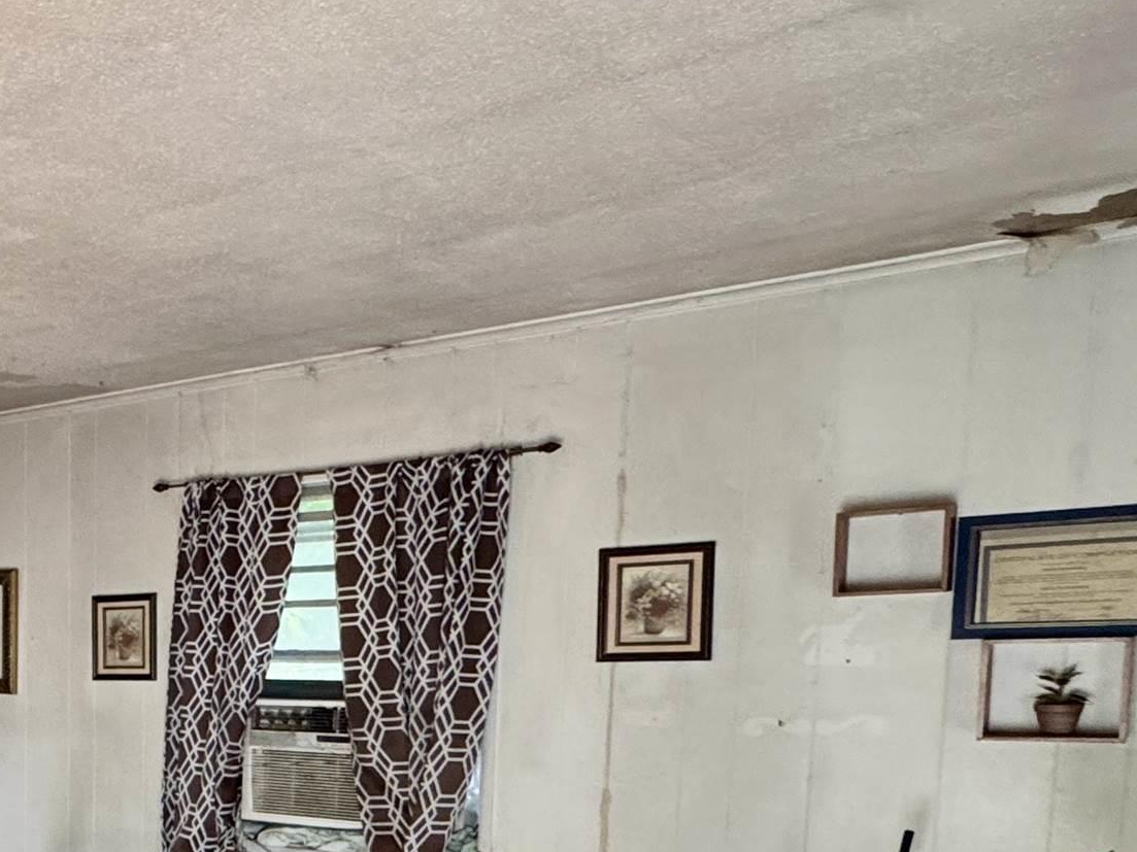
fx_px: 1281
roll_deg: +1.5
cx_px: -273
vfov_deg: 34.8
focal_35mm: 39
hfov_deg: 35.7
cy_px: 761
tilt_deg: -4.7
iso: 250
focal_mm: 2.22
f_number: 2.2
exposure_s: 1/99
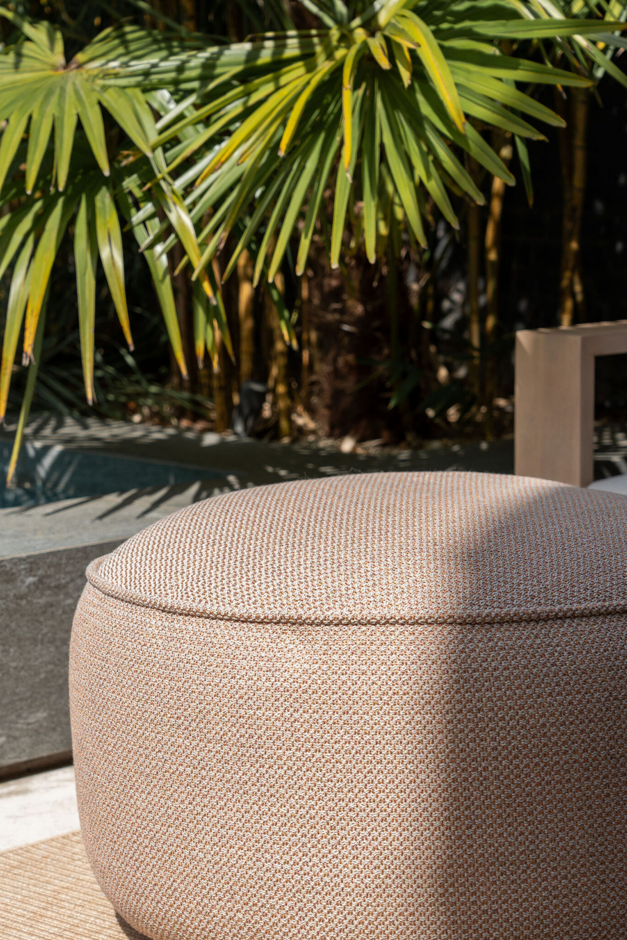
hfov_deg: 15.5
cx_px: 263
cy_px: 457
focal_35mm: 88
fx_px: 2298
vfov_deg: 23.1
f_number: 5.6
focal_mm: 71
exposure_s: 1/500
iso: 200
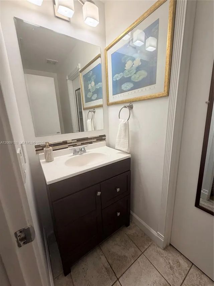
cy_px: 143
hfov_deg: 85.7
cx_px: 107
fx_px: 115
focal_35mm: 14
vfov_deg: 102.1
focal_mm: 2.22
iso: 200
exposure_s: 1/120
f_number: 2.2
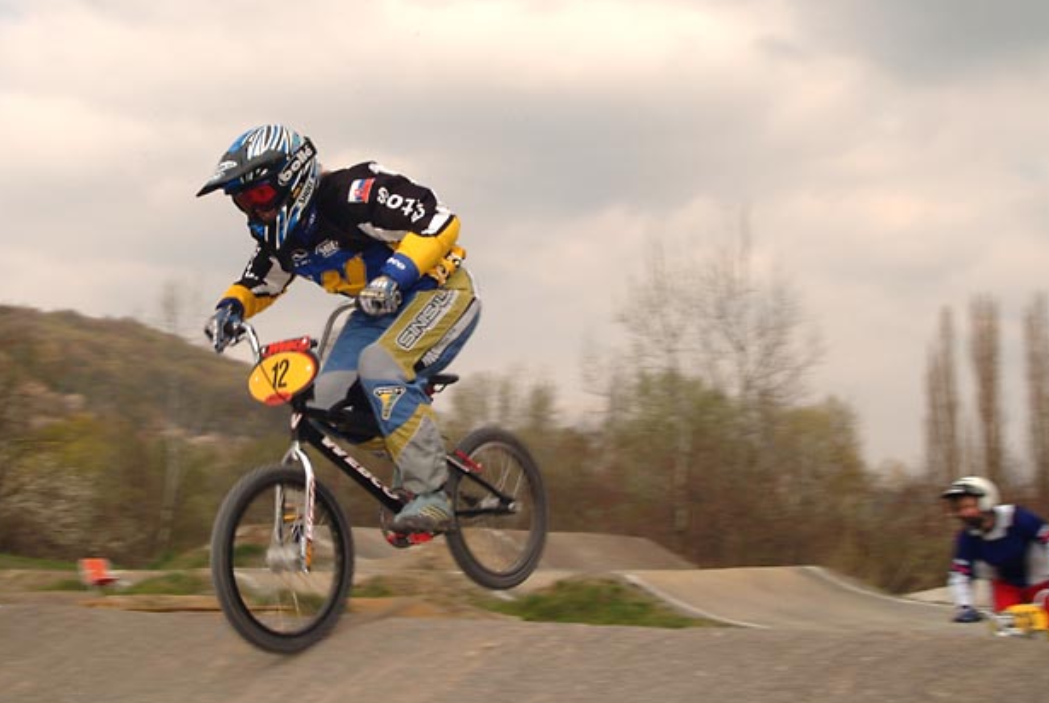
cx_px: 420
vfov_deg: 25.8
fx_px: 1536
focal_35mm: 53
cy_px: 332
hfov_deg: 37.6
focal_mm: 27
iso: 100
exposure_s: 1/125
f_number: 11
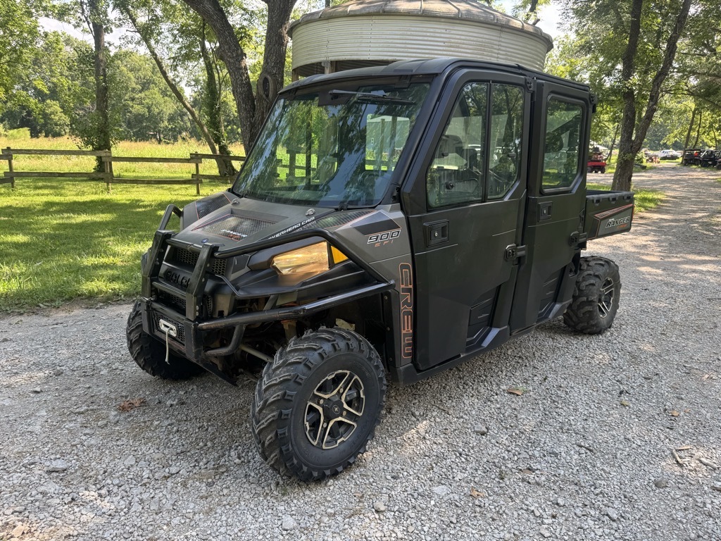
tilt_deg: -14.4
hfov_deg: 71.6
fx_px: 500
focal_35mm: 24
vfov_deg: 56.8
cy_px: 270
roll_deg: -3.5
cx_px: 360
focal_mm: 6.76
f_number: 1.78
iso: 80
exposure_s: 1/345
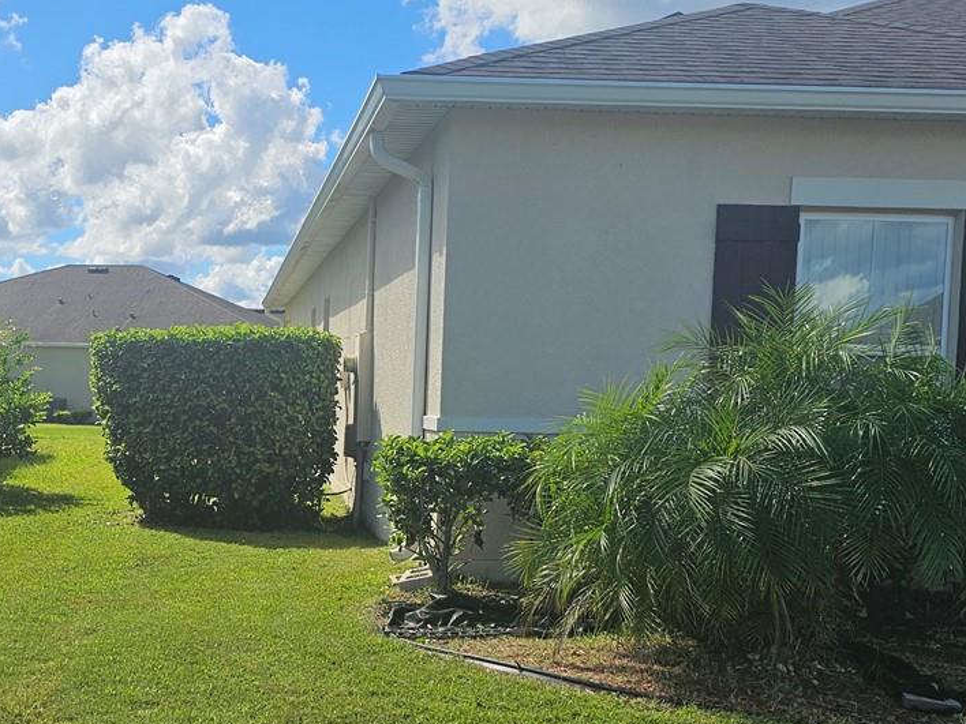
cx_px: 258
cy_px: 469
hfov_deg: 36.1
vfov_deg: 27.9
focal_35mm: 52
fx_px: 1451
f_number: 1.7
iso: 10
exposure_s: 1/1361
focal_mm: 6.3
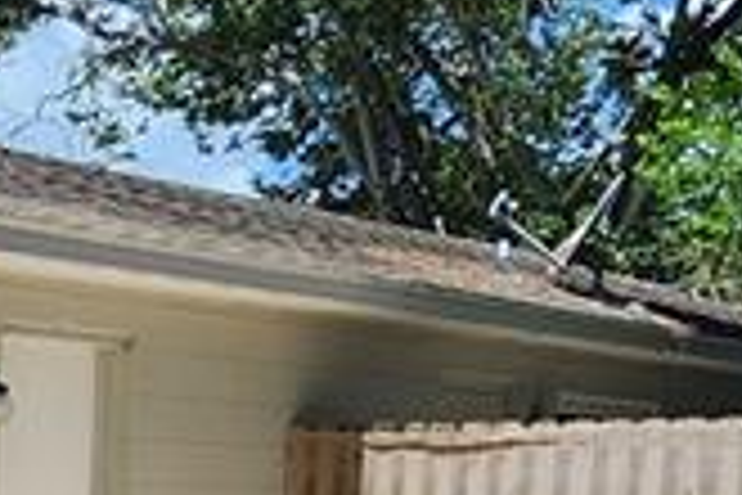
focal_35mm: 84
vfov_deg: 14.8
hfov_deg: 21.9
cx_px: -207
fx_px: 1731
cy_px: 792
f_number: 2.2
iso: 50
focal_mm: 2.2
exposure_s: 1/1765
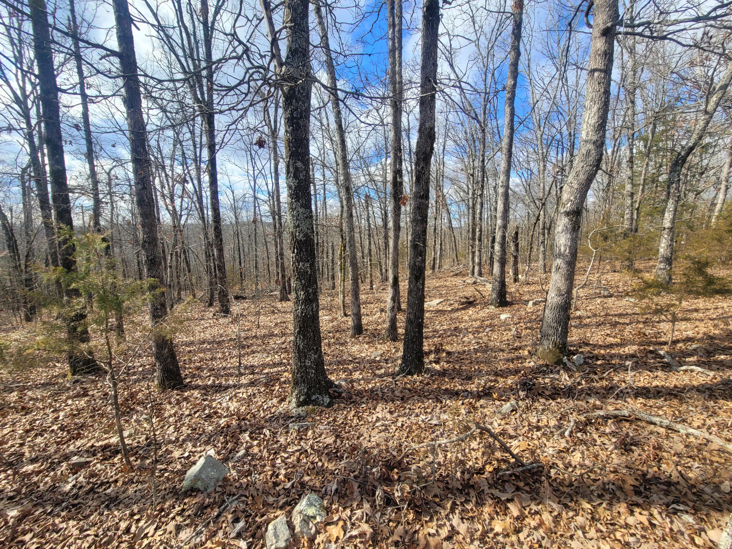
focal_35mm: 13
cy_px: 274
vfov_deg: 89.9
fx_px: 275
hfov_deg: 106.2
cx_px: 366
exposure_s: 1/883
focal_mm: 2.2
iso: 50
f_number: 2.2
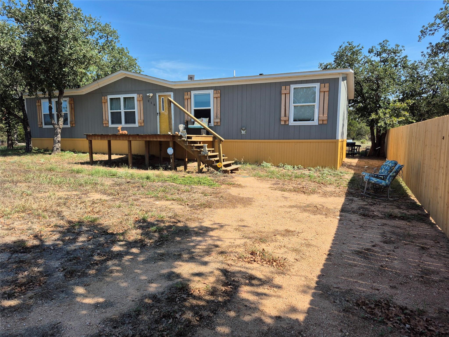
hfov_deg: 73.9
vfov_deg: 58.9
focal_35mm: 23
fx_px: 298
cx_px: 224
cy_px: 168
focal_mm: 5.4
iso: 25
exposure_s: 1/1332
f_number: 1.8
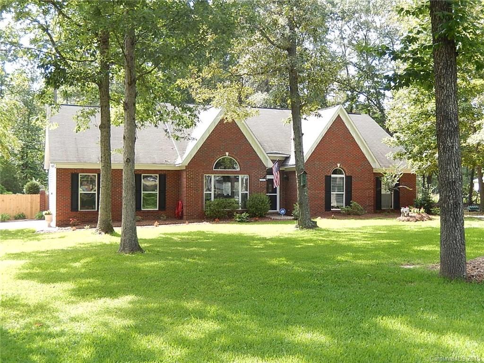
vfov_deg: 35.1
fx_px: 573
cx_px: 242
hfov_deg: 45.8
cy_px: 182
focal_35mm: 41
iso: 180
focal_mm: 7.3
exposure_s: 1/200
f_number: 4.2
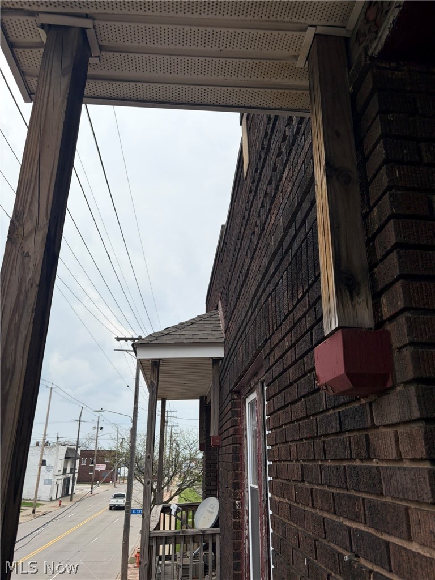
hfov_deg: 53.1
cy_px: 290
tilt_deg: +20.7
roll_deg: -1.3
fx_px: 436
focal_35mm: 26
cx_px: 218
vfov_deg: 67.3
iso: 50
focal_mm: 5.96
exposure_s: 1/5348
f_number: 1.6
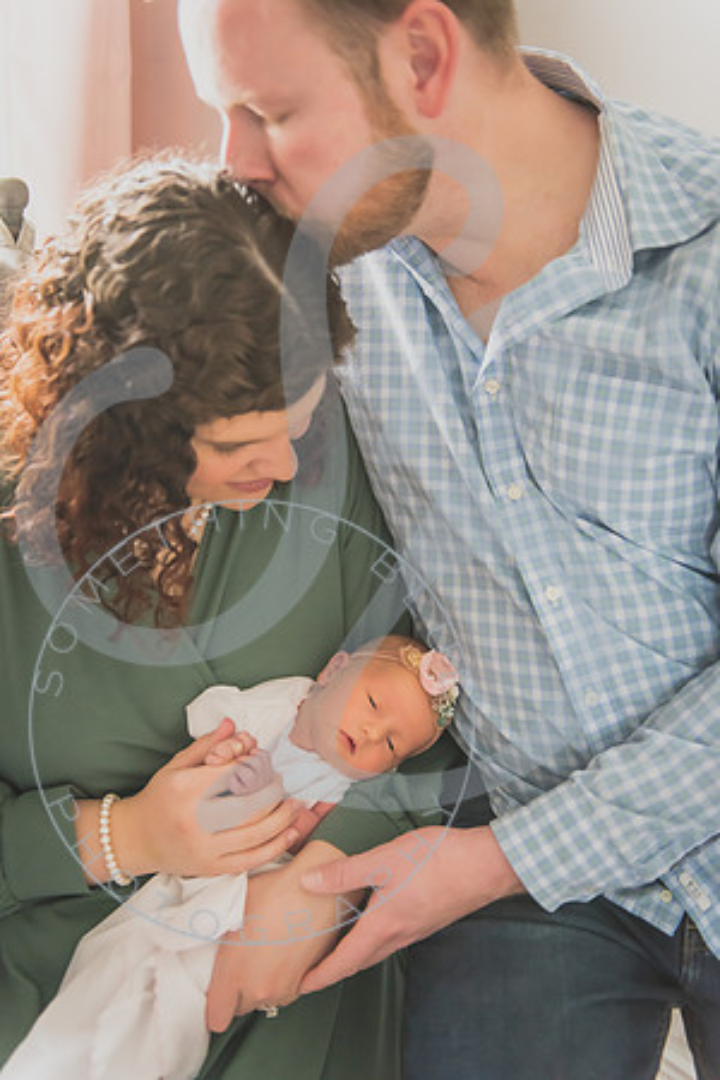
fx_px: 1140
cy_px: 540
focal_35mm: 38
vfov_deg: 50.7
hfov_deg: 35.1
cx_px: 360
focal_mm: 38
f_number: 2.8
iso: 2500
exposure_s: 1/125
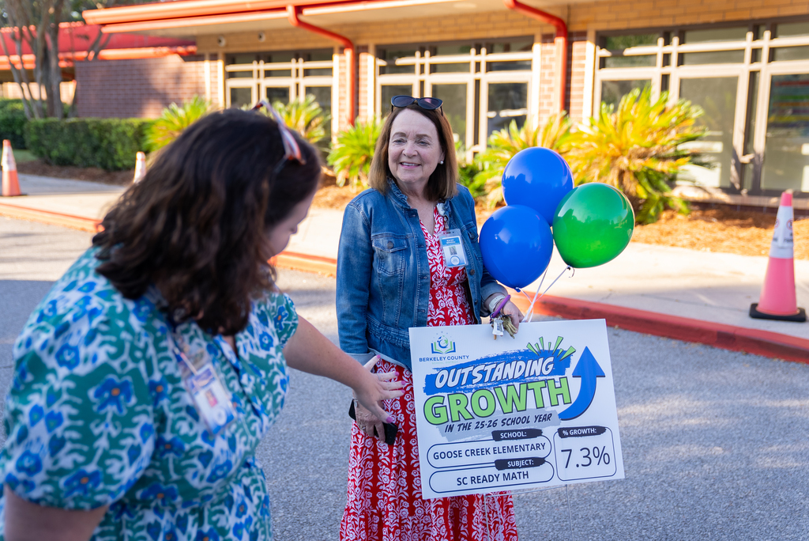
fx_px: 877
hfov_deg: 49.5
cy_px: 270
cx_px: 404
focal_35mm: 39
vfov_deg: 34.3
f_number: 2.8
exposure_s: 1/320
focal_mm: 39
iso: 125
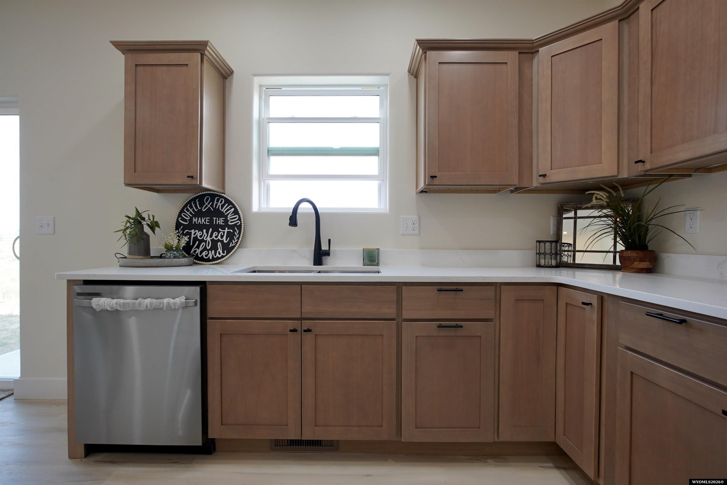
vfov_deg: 73.7
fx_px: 323
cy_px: 242
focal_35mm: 16
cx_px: 364
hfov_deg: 96.7
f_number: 4
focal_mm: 11
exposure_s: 1/60
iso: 200
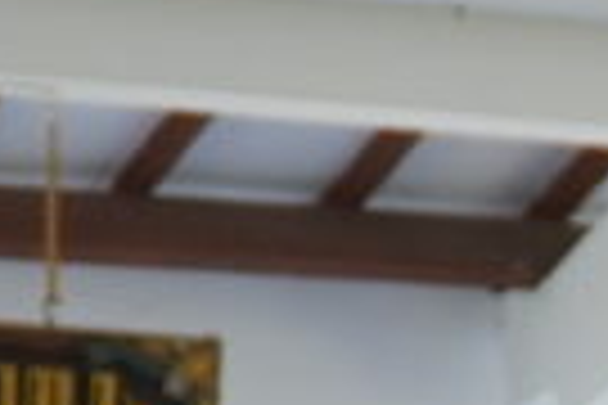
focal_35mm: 431
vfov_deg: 3.1
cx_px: 1531
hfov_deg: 4.7
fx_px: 7279
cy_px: 1397
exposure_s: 1/125
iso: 250
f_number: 4
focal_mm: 38
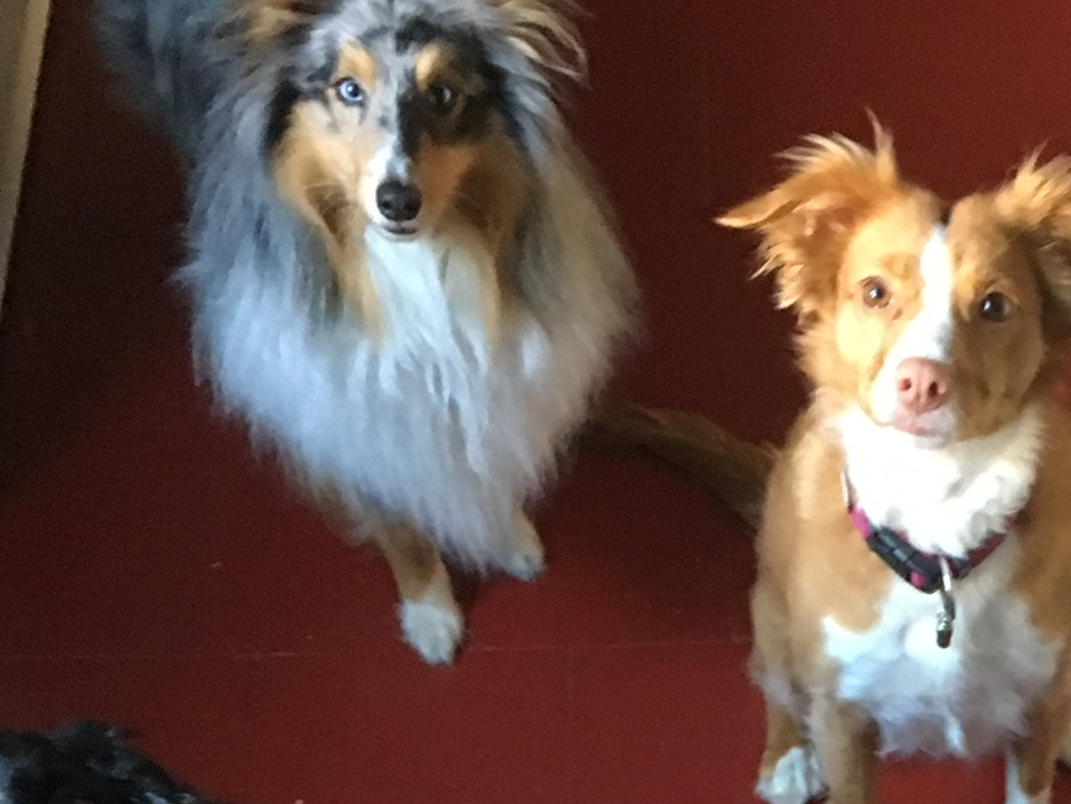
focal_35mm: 80
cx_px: 1005
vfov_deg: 17.2
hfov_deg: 23.6
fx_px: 2476
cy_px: 1091
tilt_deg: -58.2
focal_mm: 4.15
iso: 200
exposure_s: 1/17
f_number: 2.2
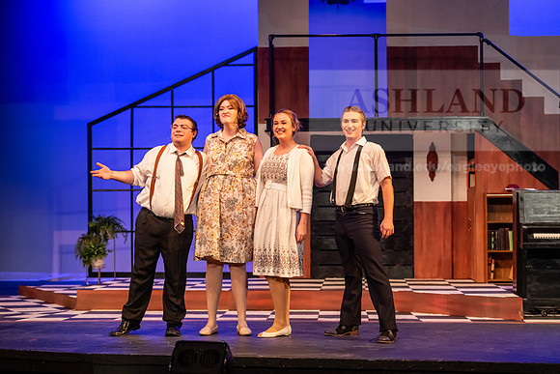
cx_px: 280
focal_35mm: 86
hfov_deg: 23.6
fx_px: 1338
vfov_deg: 15.9
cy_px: 187
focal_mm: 86
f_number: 3.2
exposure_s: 1/200
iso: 2500
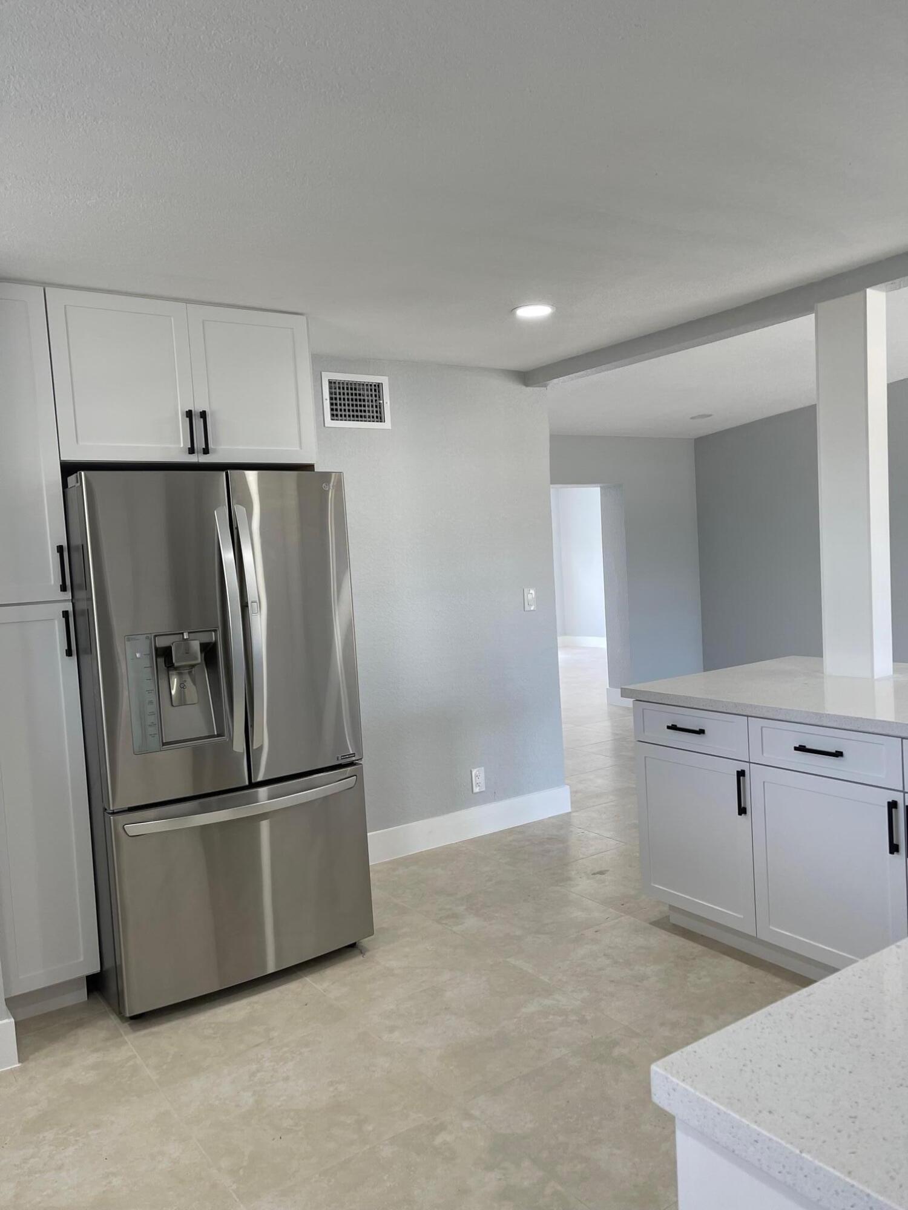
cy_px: 605
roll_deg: +2.0
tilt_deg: -2.4
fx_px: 909
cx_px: 454
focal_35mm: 26
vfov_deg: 67.3
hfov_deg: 53.1
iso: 80
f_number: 1.6
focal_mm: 5.1
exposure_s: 1/120
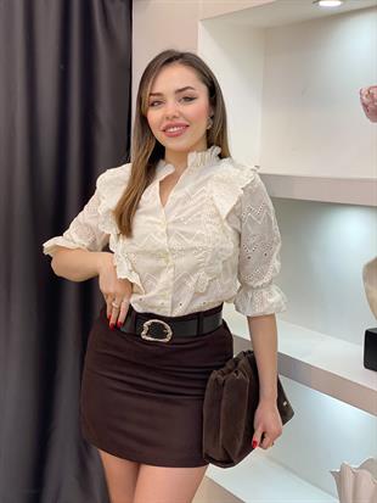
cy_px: 252
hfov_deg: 28.0
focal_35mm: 52
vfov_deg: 36.8
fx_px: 755
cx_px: 188
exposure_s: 1/100
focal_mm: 6
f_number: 2
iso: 80
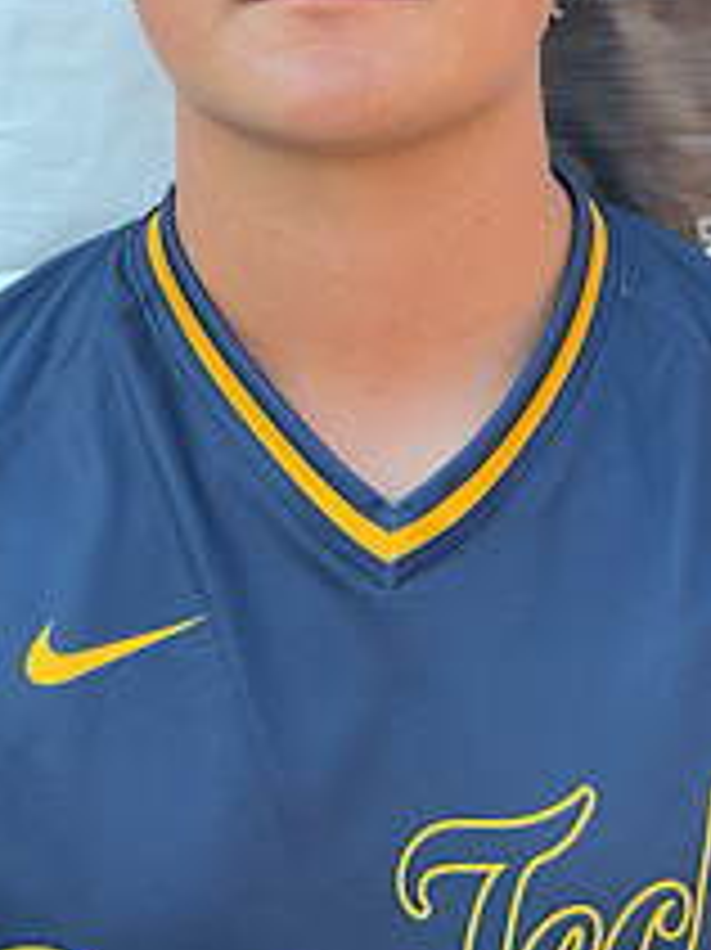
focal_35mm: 55
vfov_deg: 33.7
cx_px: 346
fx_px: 1508
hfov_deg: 26.5
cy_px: 158
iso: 16
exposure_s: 1/120
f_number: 1.8
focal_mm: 3
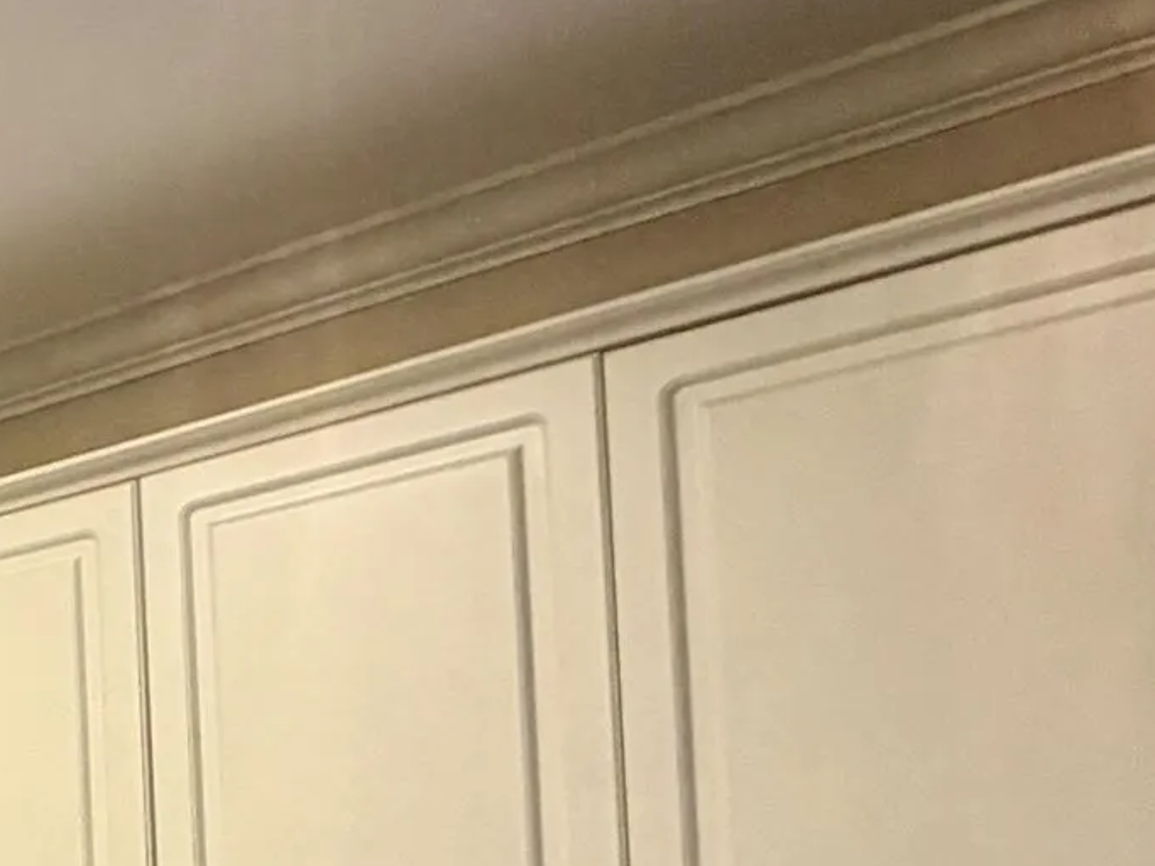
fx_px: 2102
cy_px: 1042
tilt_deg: +1.4
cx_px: -1020
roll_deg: +0.7
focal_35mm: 63
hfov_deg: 20.1
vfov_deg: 21.6
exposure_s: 1/120
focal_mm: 2.22
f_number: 2.2
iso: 200
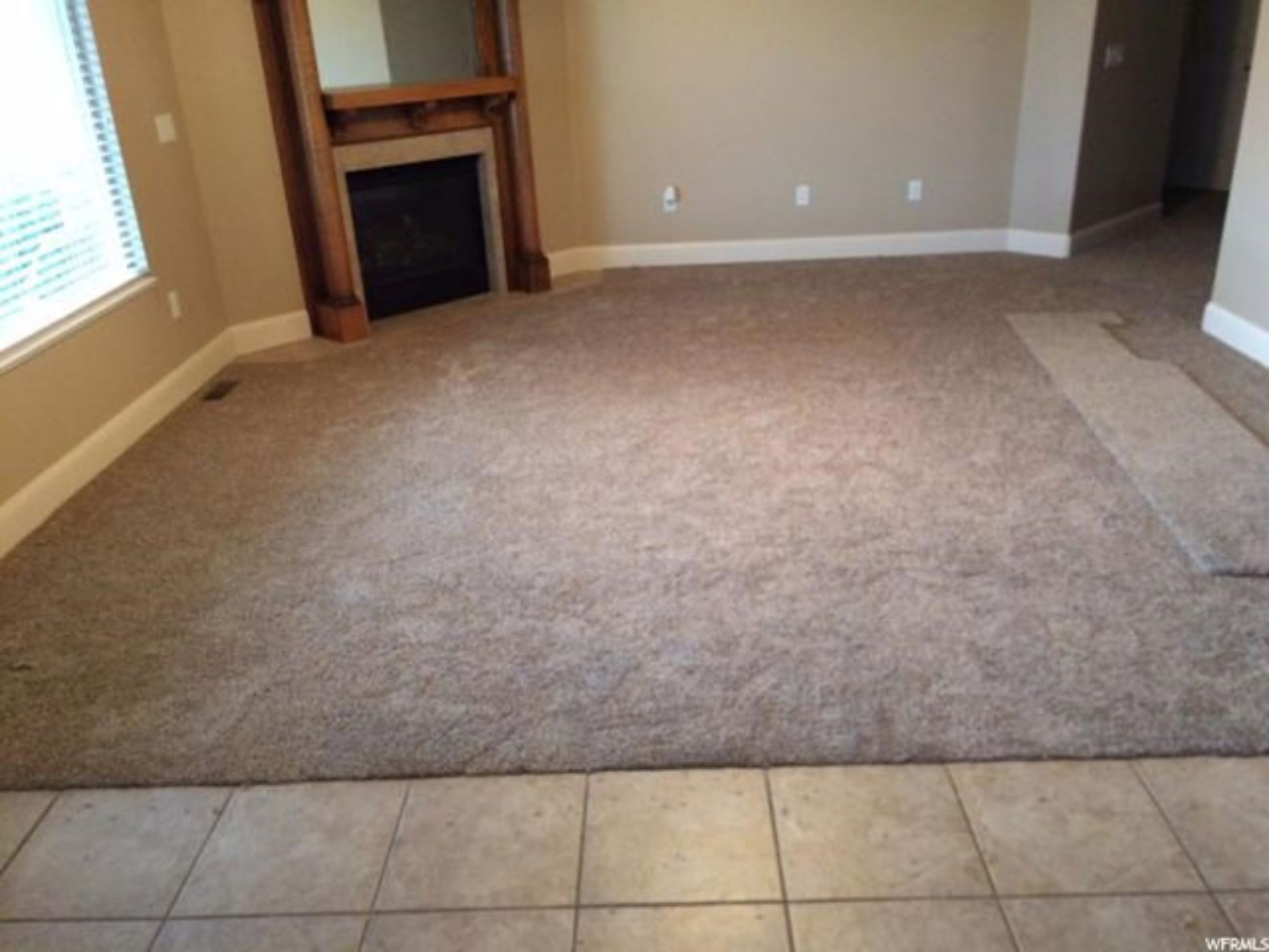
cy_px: 476
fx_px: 1063
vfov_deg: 48.2
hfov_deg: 61.7
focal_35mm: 29
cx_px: 634
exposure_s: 1/15
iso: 320
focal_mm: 4.15
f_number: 2.2
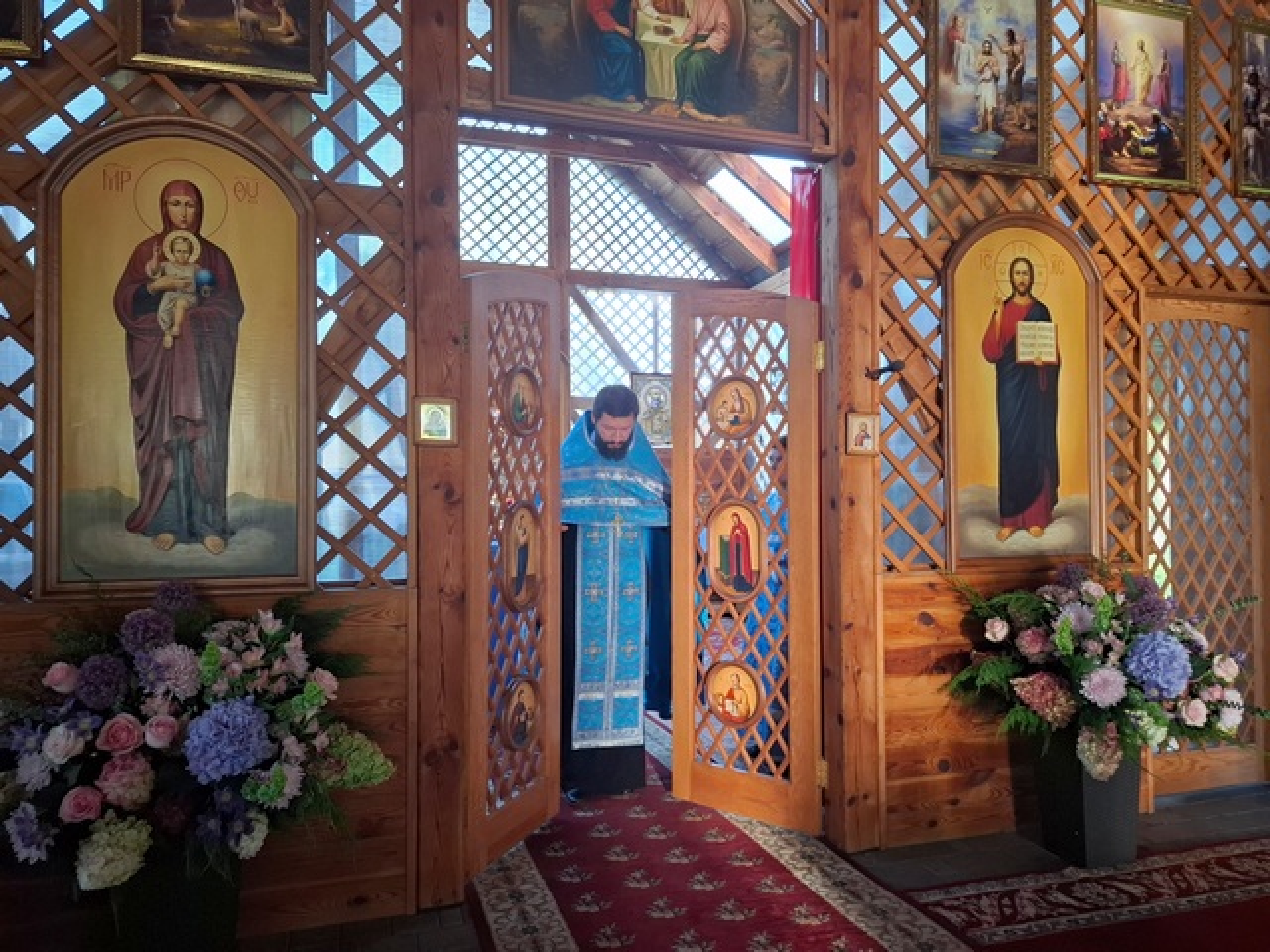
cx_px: 635
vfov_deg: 58.9
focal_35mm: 23
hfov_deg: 73.9
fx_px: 844
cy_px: 476
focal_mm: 5.54
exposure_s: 1/50
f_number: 1.8
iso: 200
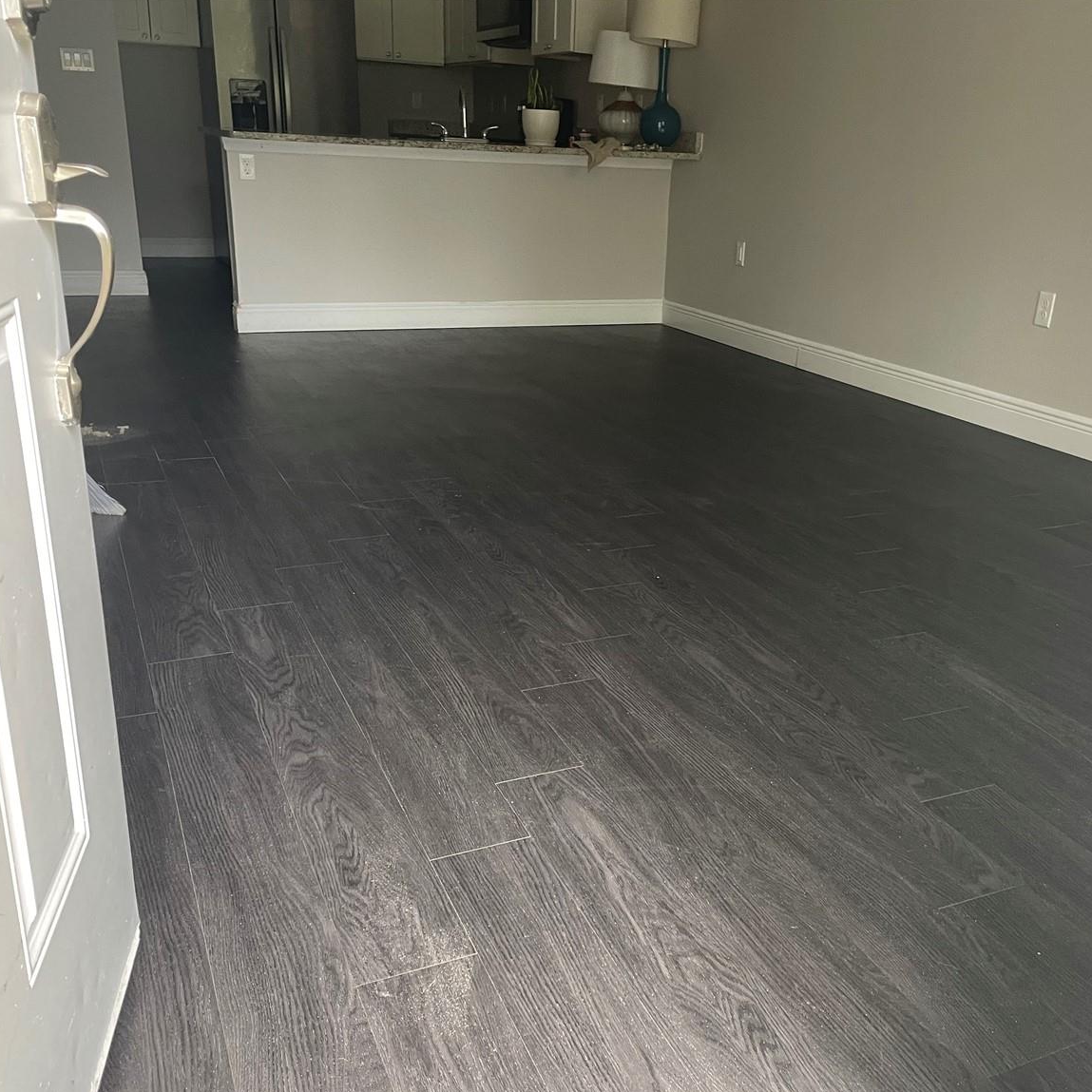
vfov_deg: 51.1
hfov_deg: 51.0
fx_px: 1142
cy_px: 565
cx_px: 614
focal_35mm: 32
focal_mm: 4.2
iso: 160
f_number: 1.6
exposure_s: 1/60
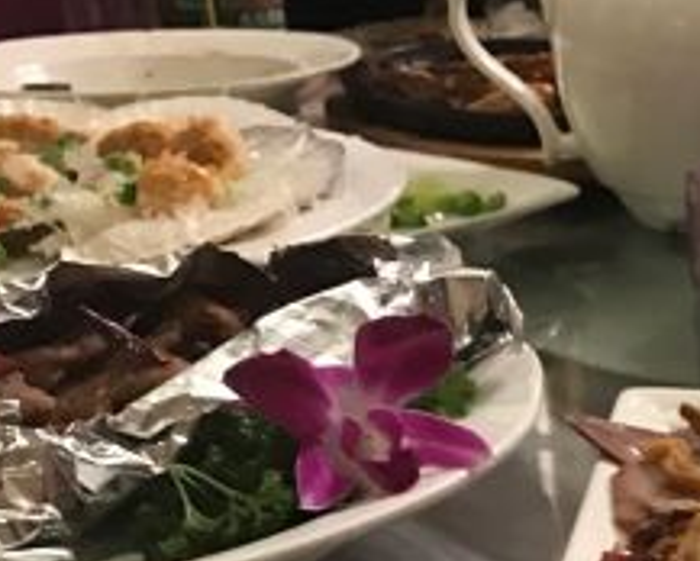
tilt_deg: -26.3
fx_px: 1825
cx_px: 981
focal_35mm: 88
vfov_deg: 16.9
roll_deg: -0.2
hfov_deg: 19.5
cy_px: 614
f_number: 1.8
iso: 80
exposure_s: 1/17
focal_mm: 3.99
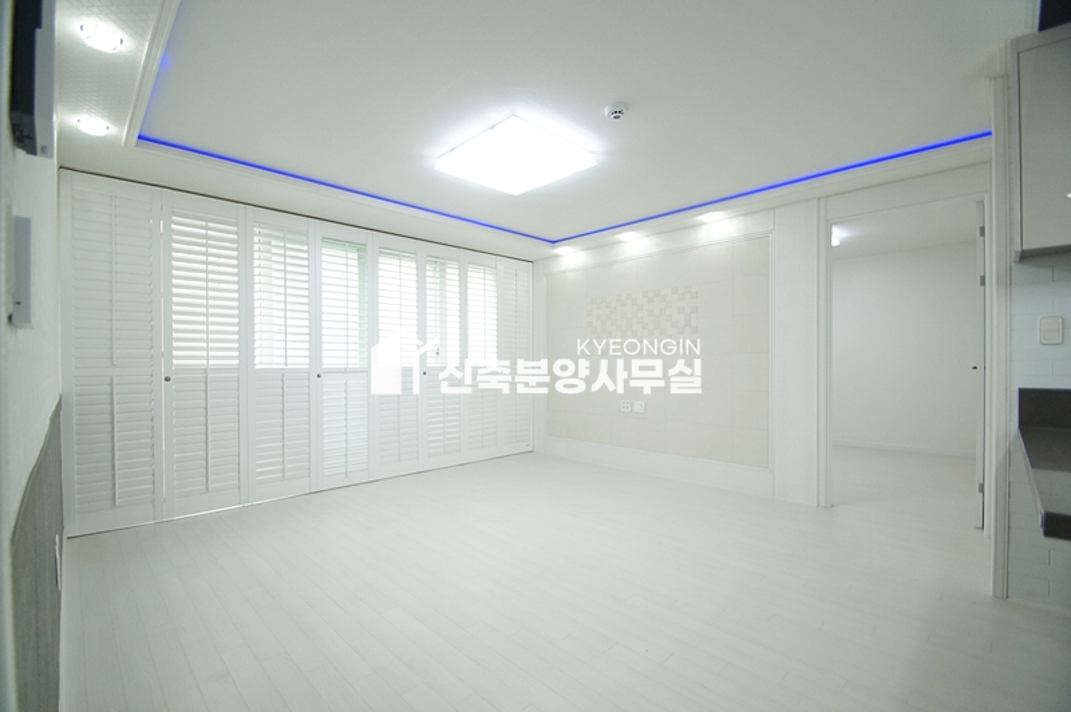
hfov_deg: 100.4
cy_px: 356
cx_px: 536
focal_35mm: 15
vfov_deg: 77.2
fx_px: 446
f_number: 3.5
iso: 800
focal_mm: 10
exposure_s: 1/250
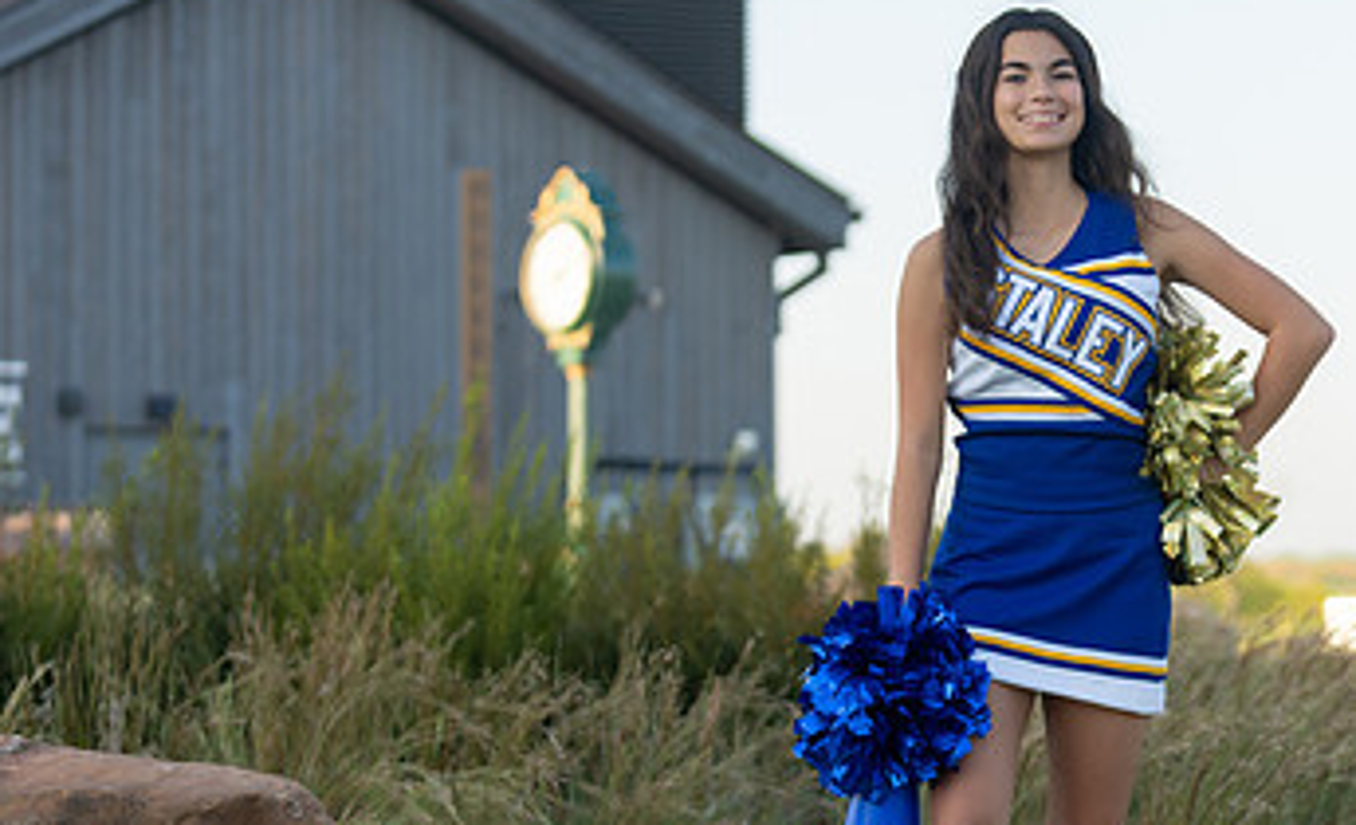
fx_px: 4549
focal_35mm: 124
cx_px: 1040
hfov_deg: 16.9
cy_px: 565
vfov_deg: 10.4
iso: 100
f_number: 2.8
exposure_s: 1/400
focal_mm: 70
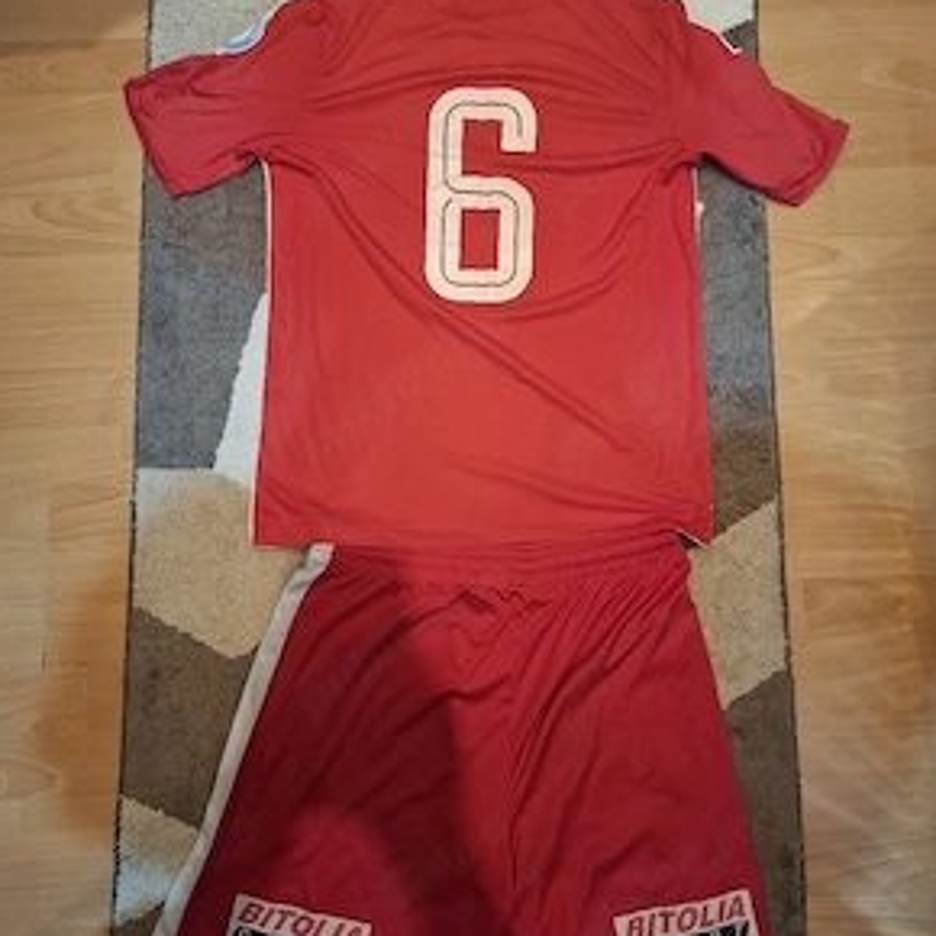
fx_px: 857
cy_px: 426
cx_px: 468
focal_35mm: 28
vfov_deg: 57.2
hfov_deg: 57.3
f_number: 1.8
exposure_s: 1/25
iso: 500
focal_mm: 5.54
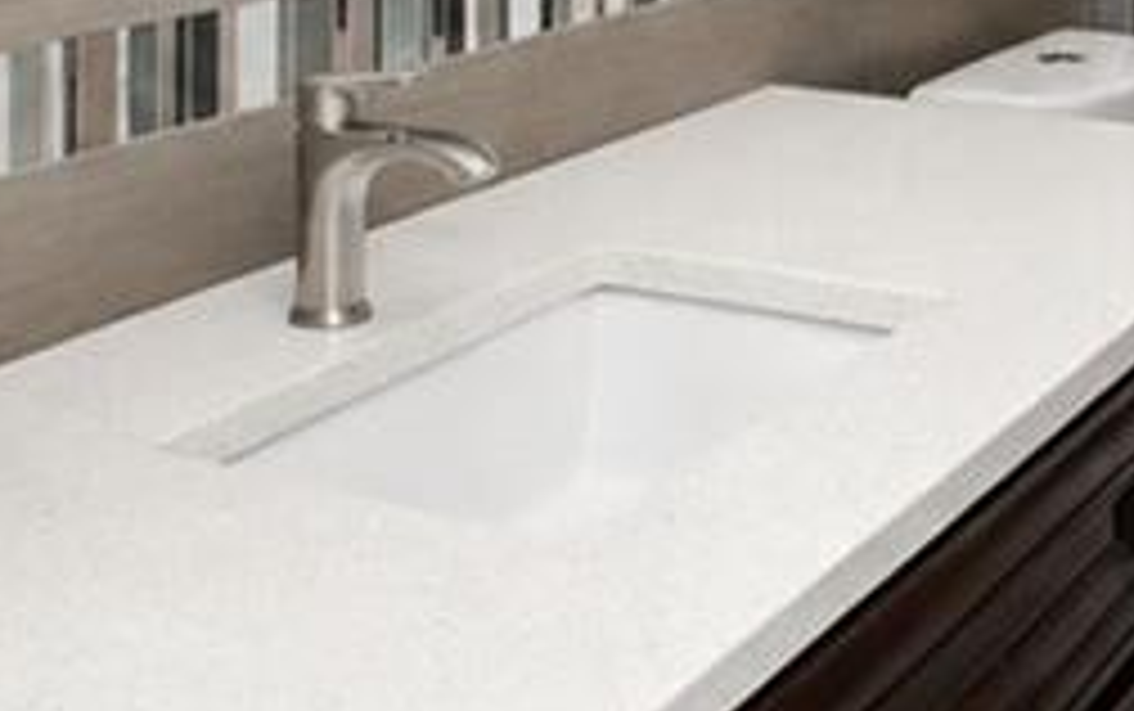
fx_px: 1918
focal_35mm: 62
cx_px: 819
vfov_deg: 18.5
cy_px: -374
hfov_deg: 32.5
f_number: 9
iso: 1250
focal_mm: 10
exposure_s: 1/160
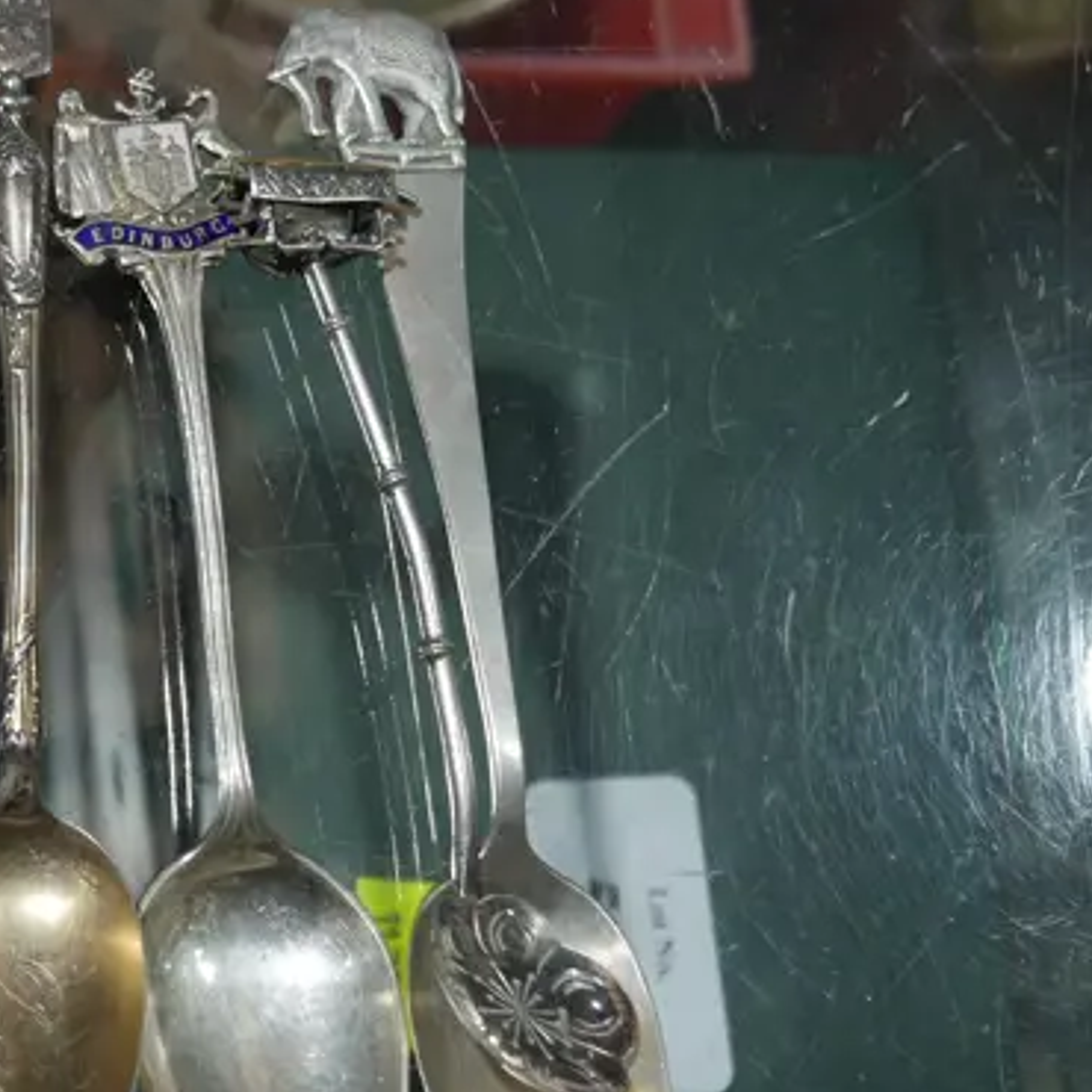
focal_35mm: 88
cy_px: 481
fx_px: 3141
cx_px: -301
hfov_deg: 18.4
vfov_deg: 19.7
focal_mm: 18
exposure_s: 1/80
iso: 200
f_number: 4
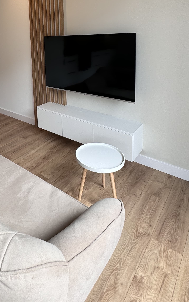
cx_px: 46
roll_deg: +2.9
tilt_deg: -6.6
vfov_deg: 64.5
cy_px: 62
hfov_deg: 45.8
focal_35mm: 26
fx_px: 214
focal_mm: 2.22
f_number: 2.2
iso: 40
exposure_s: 1/125
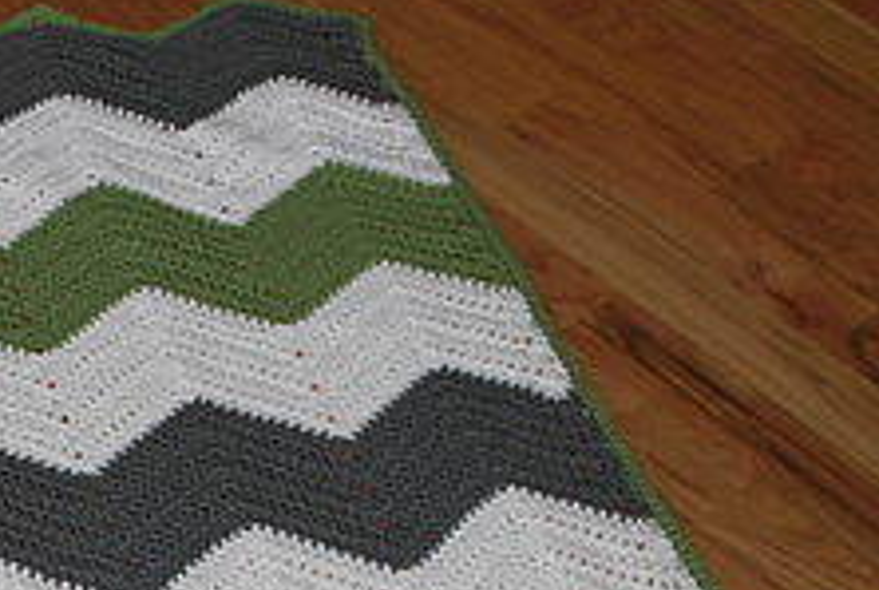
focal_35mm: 95
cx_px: -4
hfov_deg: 20.7
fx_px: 2324
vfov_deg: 14.2
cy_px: 606
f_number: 4
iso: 200
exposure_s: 1/60
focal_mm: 22
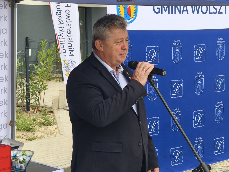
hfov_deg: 20.4
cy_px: 86
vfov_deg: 15.4
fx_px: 635
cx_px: 114
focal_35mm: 96
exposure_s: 1/240
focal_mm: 8.8
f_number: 2
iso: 80
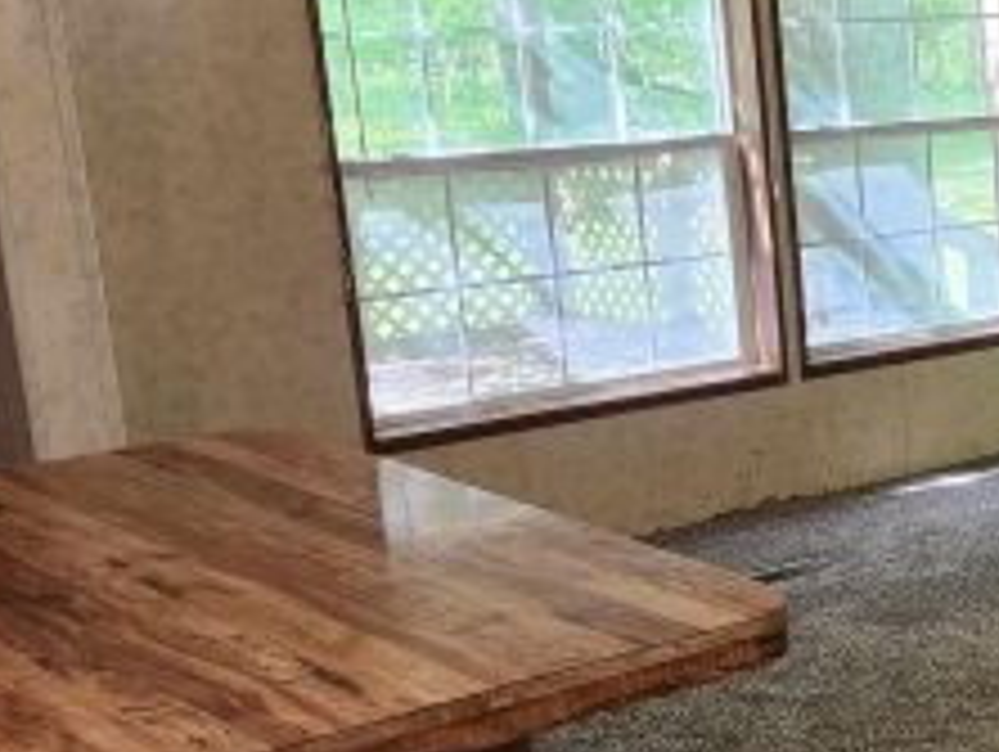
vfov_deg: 21.3
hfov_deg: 24.0
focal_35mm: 69
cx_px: 1370
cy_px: 464
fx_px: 1993
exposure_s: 1/120
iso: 320
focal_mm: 5.54
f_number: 1.8
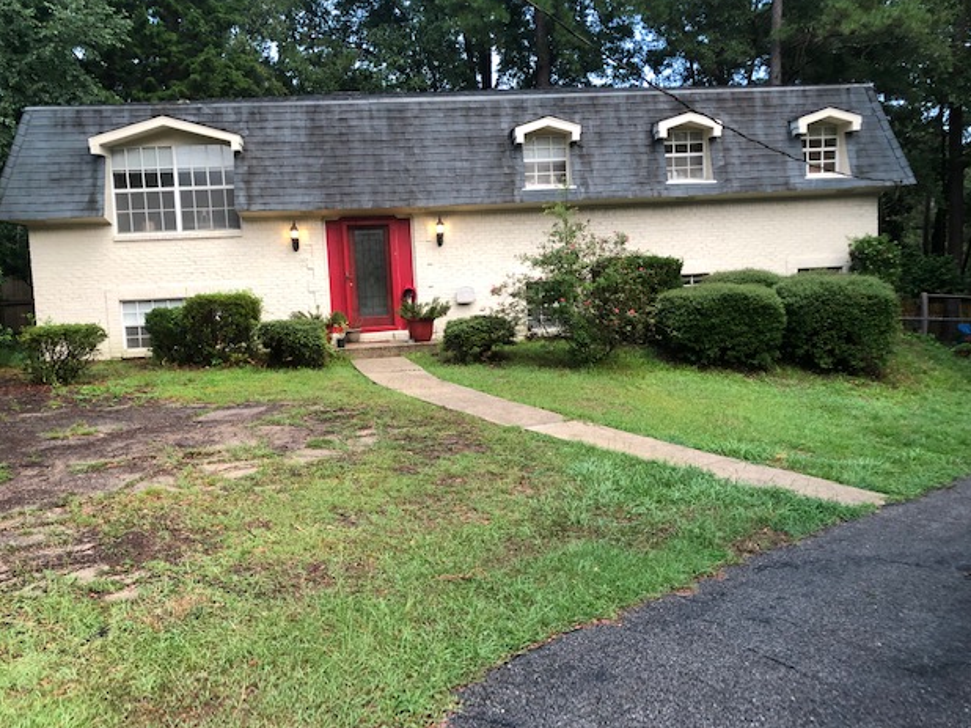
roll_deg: +3.2
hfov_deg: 61.7
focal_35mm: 29
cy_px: 355
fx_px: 813
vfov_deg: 48.2
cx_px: 475
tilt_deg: -6.2
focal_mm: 3.99
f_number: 1.8
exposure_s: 1/30
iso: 32
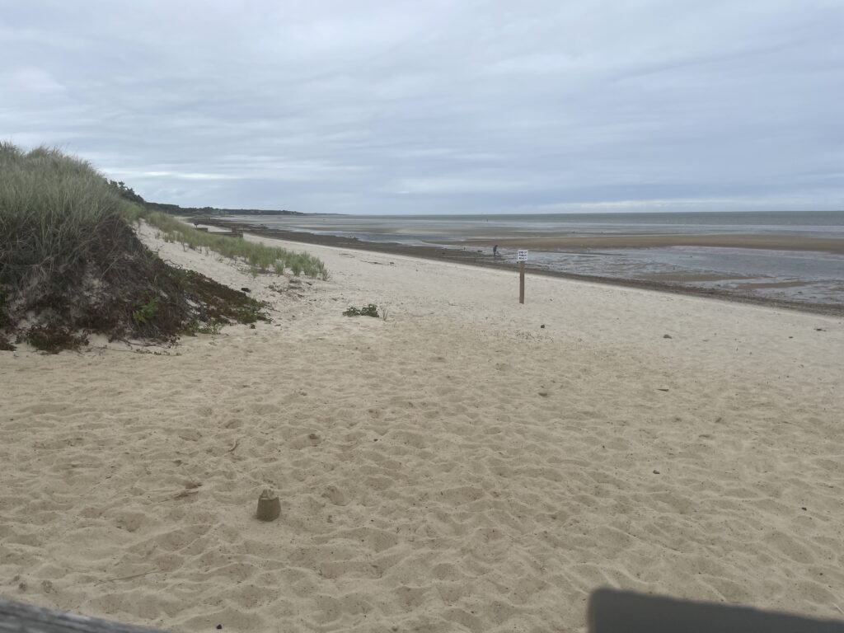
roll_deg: +0.5
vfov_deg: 53.1
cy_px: 316
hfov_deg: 67.3
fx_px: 634
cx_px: 422
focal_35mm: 26
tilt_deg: -8.7
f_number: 1.6
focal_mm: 4.2
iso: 32
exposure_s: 1/3300
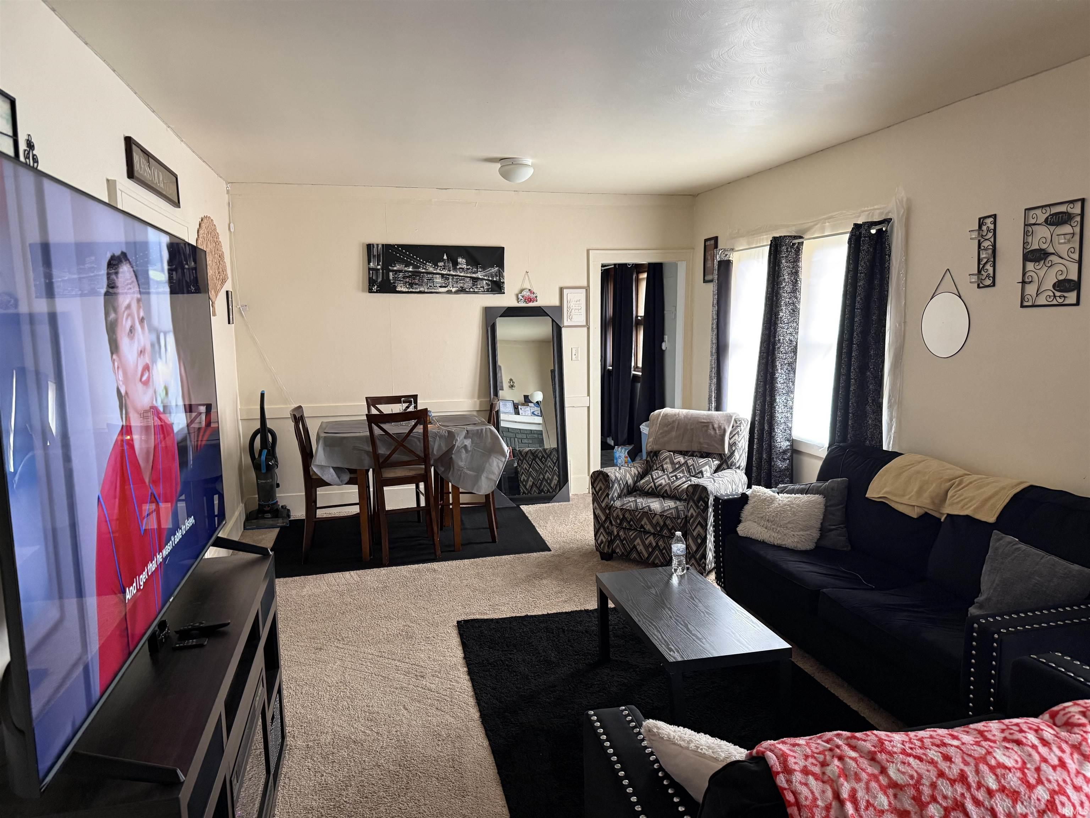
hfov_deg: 71.6
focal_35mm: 24
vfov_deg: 56.8
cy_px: 409
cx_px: 545
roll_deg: +0.8
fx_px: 756
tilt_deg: -8.1
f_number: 1.78
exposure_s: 1/60
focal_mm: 6.76
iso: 400
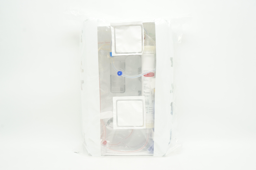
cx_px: 128
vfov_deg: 39.9
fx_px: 234
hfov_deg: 57.3
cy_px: 85
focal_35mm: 33
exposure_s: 1/15
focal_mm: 22
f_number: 10
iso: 400
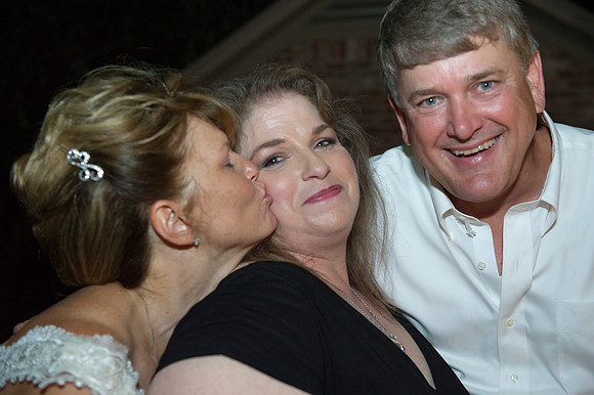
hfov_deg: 39.6
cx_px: 297
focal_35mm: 50
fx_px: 824
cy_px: 198
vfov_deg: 27.0
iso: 2000
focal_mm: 50
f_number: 3.2
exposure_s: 1/60
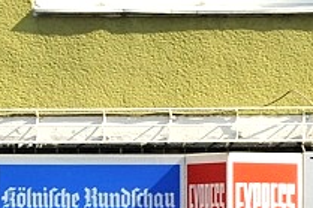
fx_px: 5195
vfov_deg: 2.3
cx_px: 355
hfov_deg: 3.4
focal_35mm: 598
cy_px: 468
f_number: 10
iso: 200
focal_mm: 125
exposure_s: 1/160
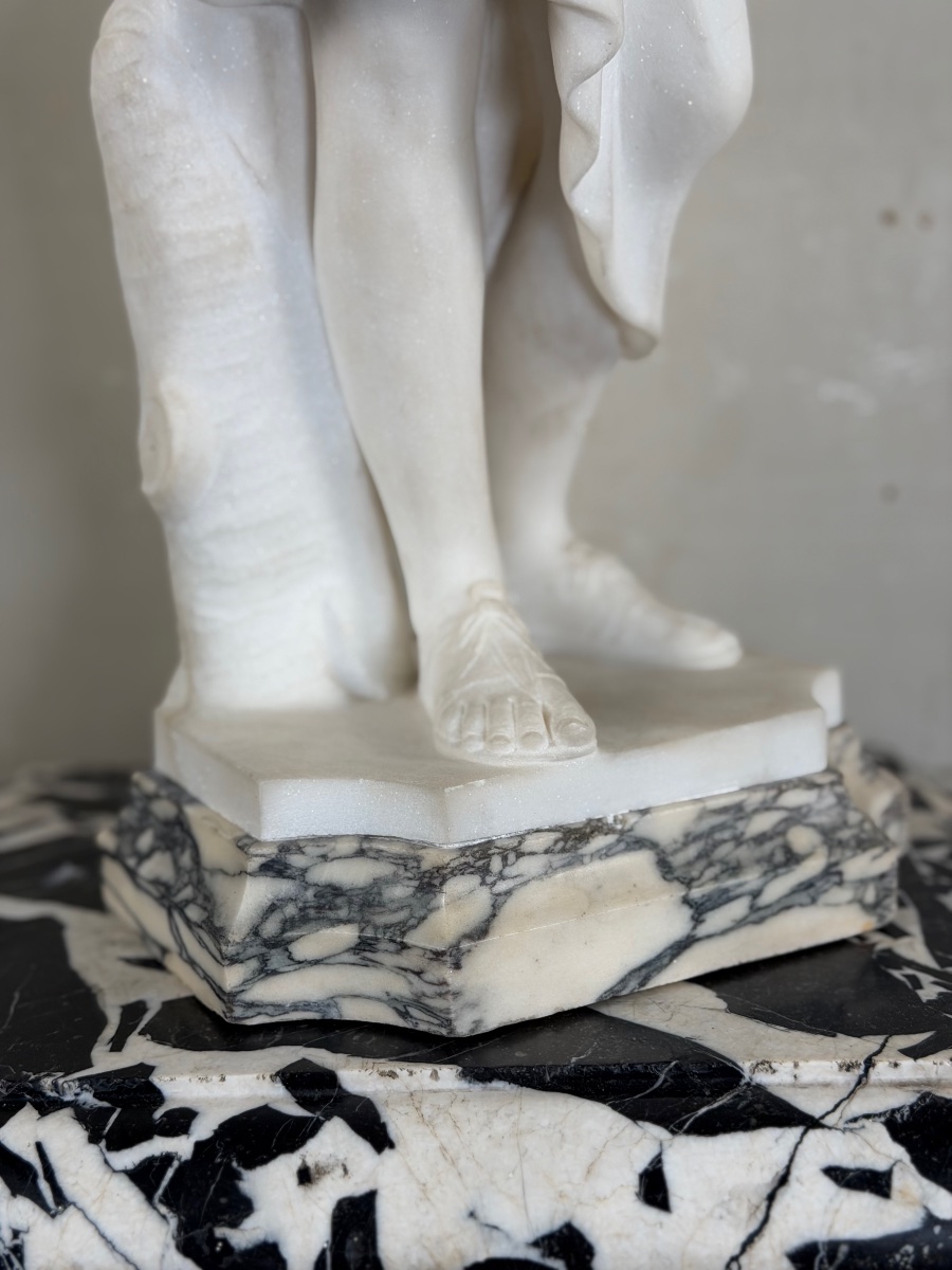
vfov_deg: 39.7
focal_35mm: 48
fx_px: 1760
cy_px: 635
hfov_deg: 30.3
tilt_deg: -11.0
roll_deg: +1.2
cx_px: 476
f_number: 1.78
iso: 64
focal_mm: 6.76
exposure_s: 1/100
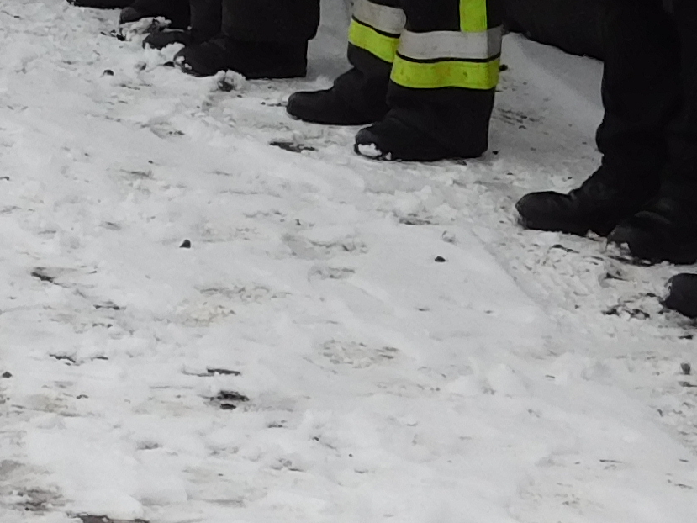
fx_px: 4028
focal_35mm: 200
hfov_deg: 9.4
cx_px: -569
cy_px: -416
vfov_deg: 7.2
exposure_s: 1/400
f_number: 3.5
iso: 125
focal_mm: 6.3
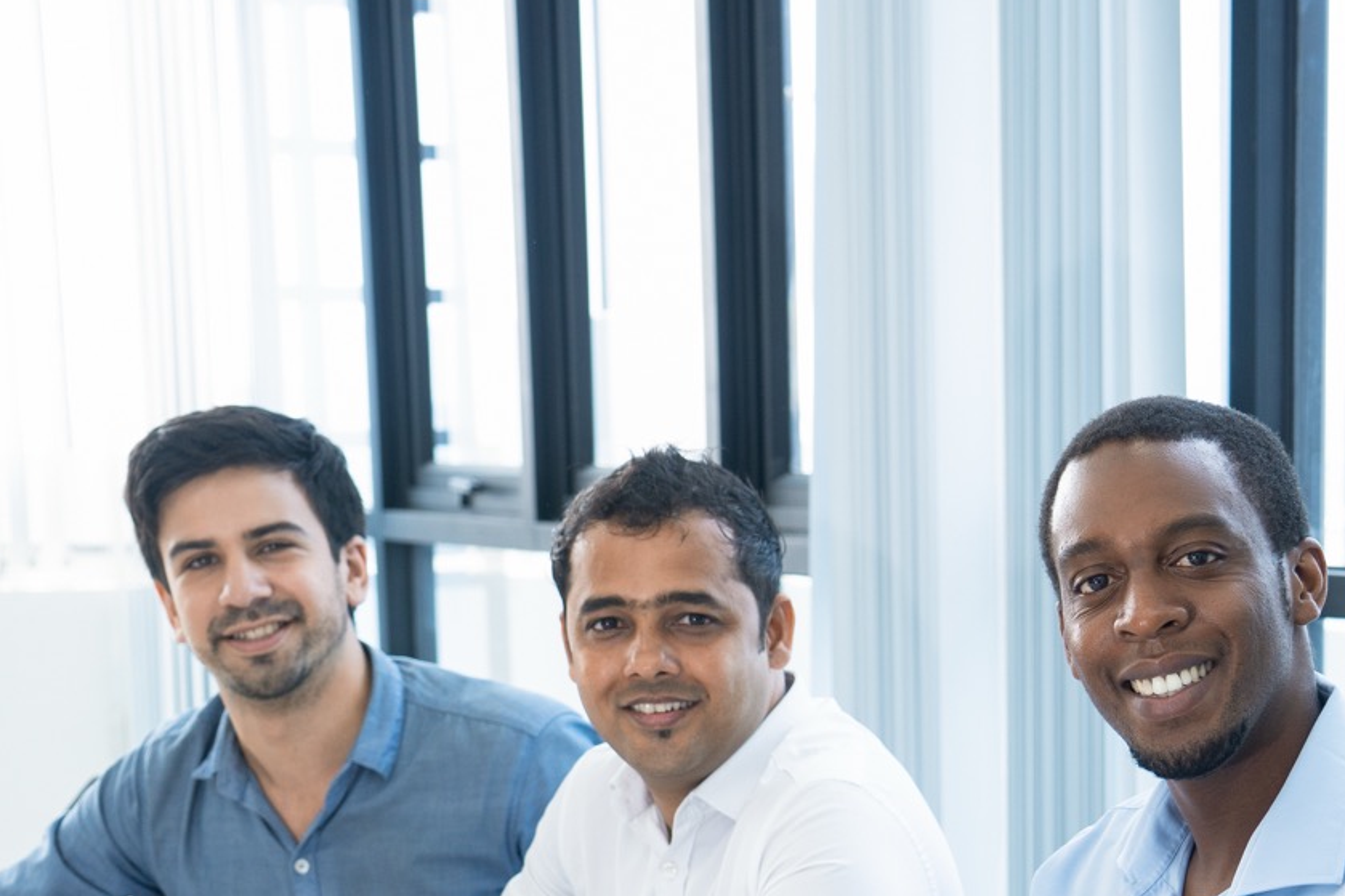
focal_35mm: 88
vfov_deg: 15.3
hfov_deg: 22.8
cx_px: 1071
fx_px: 3287
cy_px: 896
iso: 250
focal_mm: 41
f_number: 4
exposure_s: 1/125
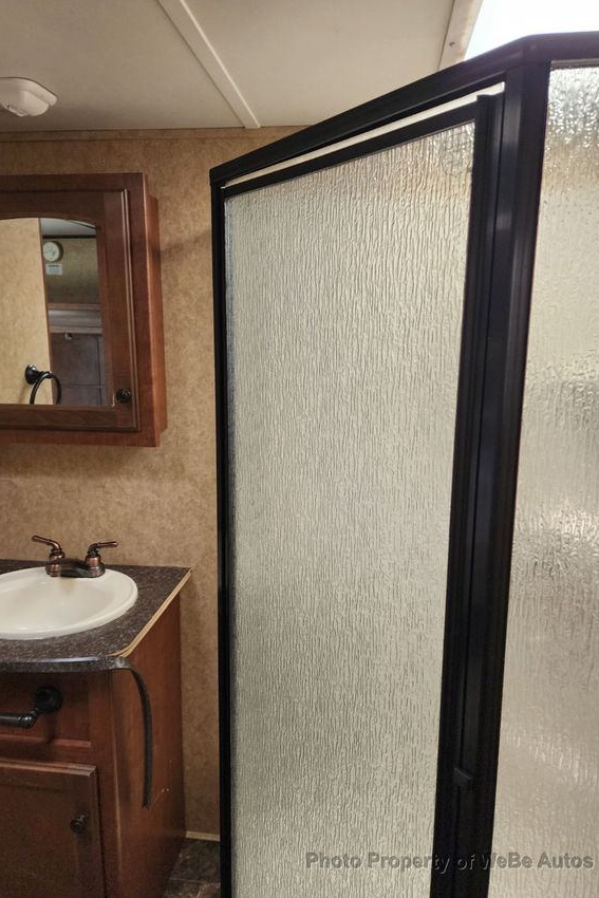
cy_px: 450
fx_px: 599
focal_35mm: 24
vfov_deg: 73.7
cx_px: 291
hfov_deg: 53.1
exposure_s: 1/120
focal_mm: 6.4
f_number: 1.8
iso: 320
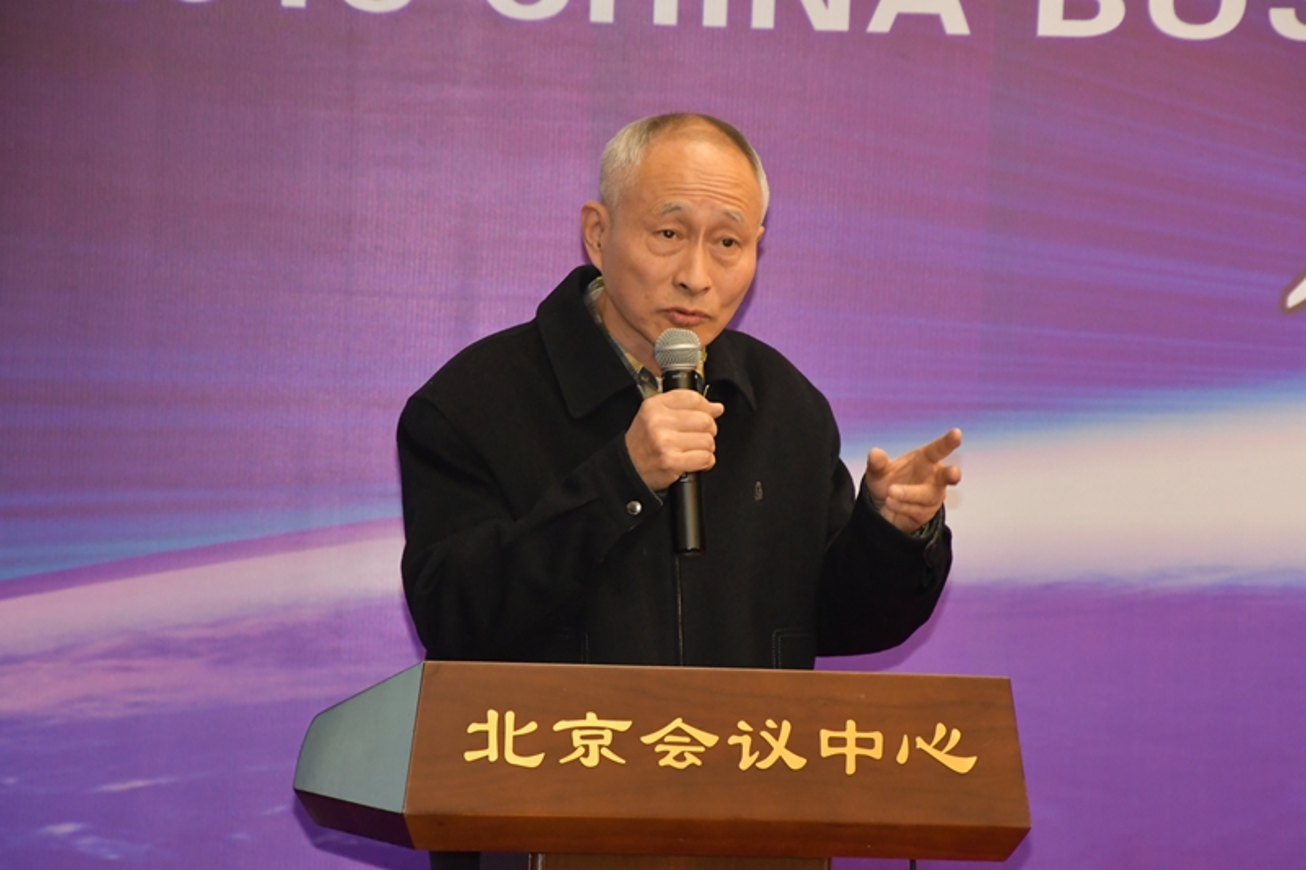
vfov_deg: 8.3
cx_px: 653
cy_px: 435
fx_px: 5984
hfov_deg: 12.5
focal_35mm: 165
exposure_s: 1/60
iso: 4000
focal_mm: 110
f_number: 7.1
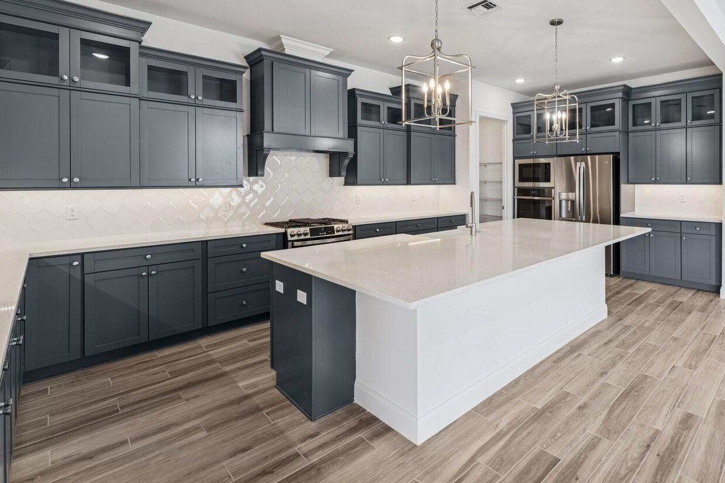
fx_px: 362
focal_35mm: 18
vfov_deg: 66.6
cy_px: 188
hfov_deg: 88.4
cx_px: 449
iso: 160
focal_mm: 14
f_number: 8
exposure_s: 1/6
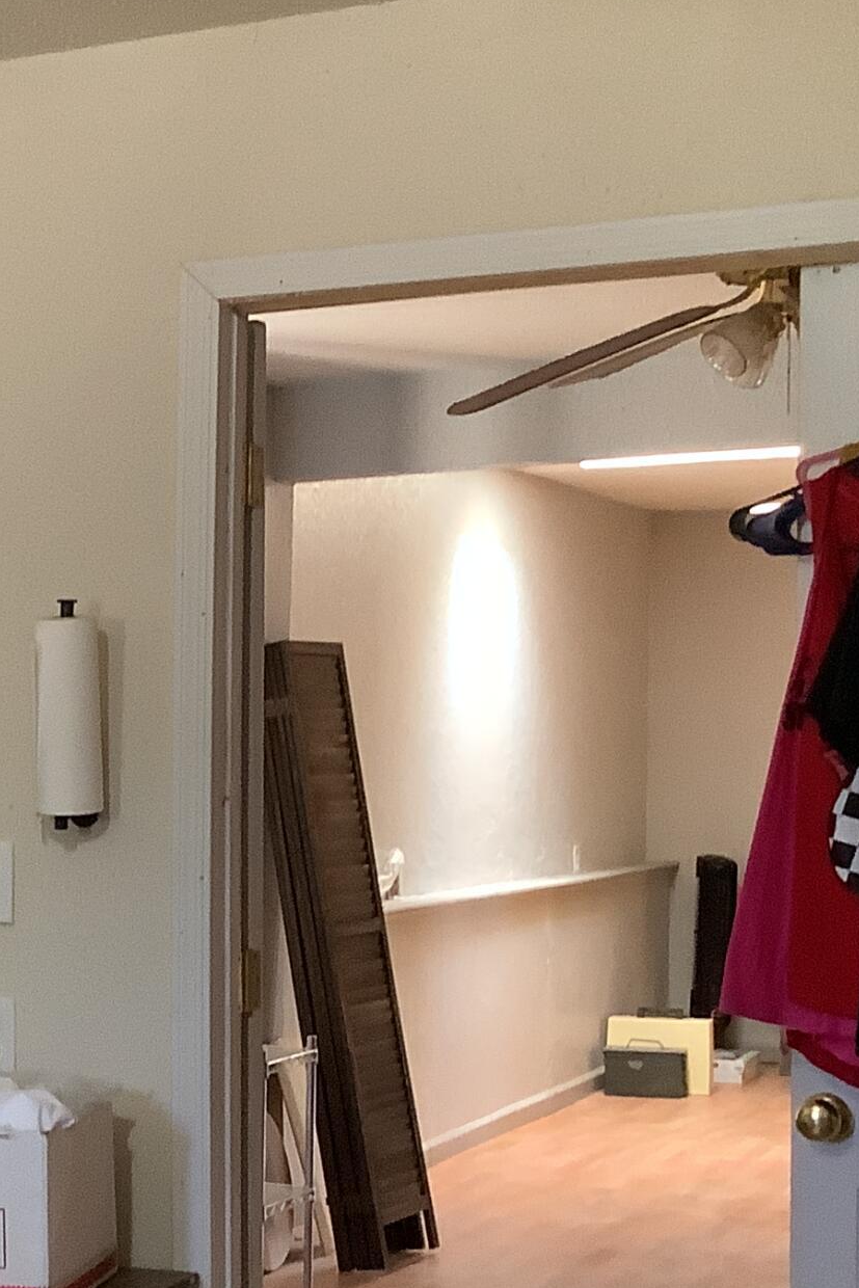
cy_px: 922
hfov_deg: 16.3
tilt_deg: -5.1
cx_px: -338
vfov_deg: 25.8
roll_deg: +0.8
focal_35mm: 78
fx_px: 2791
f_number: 2.4
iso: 320
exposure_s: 1/33
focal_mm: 3.3
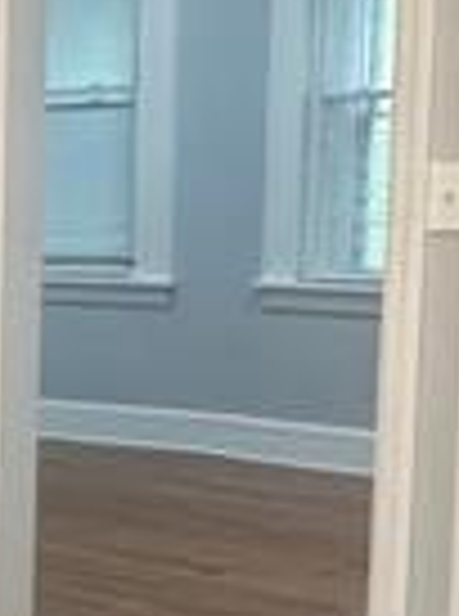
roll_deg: +0.9
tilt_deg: -7.1
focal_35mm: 105
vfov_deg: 18.7
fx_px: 1865
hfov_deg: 11.4
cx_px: -675
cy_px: 396
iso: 320
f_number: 2.2
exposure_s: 1/60
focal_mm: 2.22
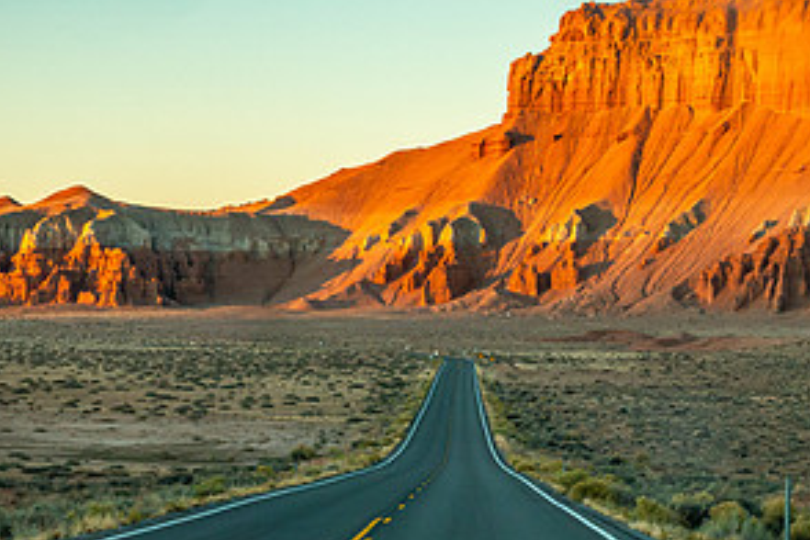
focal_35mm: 138
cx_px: 546
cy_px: 291
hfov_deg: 14.8
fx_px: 3105
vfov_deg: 9.9
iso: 250
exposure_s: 1/30
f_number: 9
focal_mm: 25.7
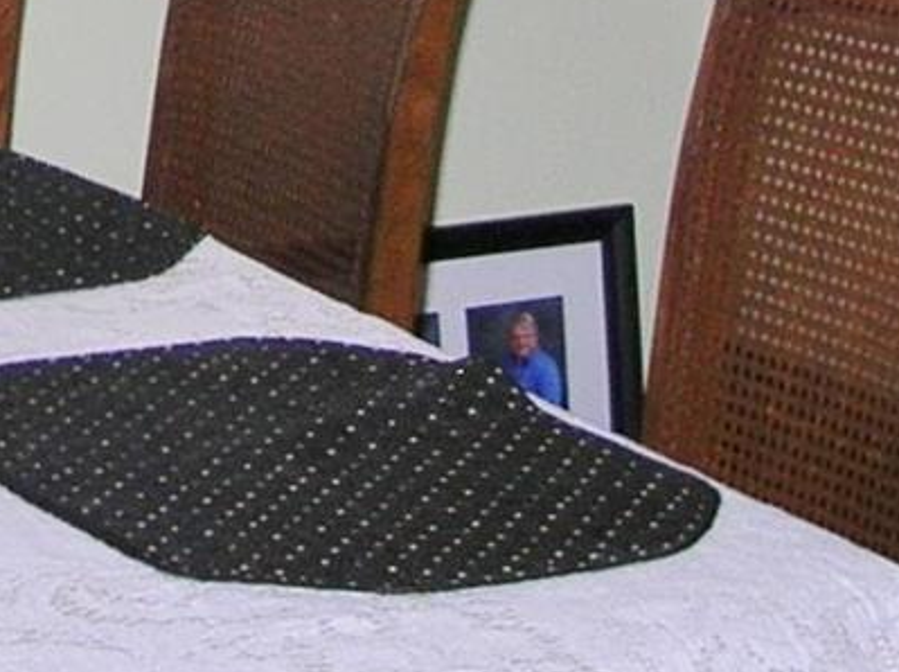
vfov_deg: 7.7
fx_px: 4797
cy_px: -581
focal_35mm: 185
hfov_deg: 10.4
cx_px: -327
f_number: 2.7
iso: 53
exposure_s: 1/60.1
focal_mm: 6
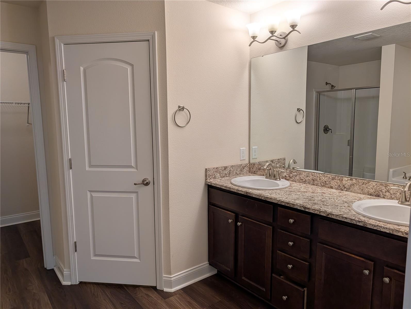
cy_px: 154
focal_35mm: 24
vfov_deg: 56.9
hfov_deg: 71.5
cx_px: 206
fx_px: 285
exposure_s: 1/120
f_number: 1.68
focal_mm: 6.9
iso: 45
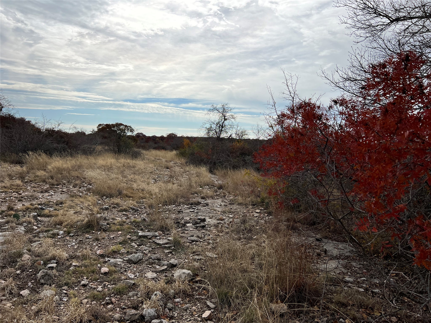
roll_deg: -0.7
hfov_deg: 67.3
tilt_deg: -2.7
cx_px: 216
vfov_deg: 53.1
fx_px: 324
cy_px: 162
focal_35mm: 26
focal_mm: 5.7
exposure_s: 1/9434
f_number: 1.5
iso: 50
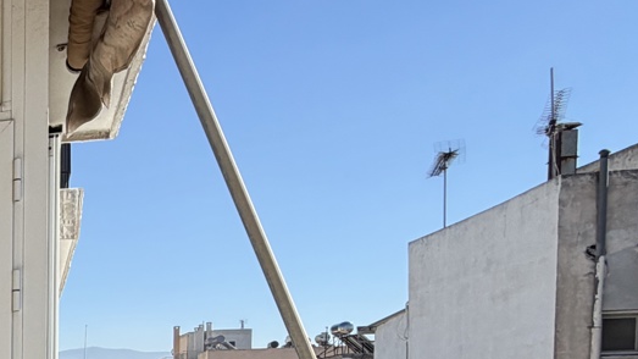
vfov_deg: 19.8
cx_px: -322
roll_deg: +0.6
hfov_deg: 26.6
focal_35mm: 56
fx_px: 947
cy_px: 464
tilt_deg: -1.5
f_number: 2.2
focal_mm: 2.22
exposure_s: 1/942
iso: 20
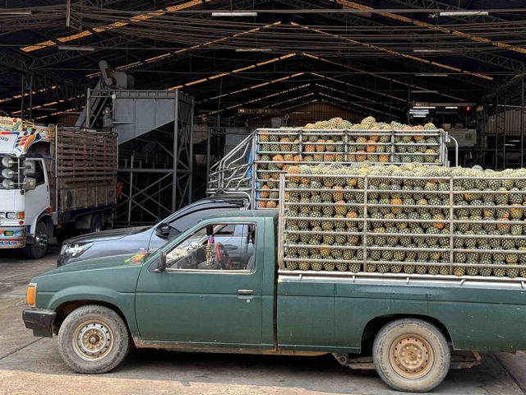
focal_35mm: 27
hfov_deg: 65.1
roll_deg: -1.9
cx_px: 295
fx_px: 410
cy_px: 214
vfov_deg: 51.3
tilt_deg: +1.4
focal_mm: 6.76
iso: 80
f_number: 1.78
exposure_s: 1/1018
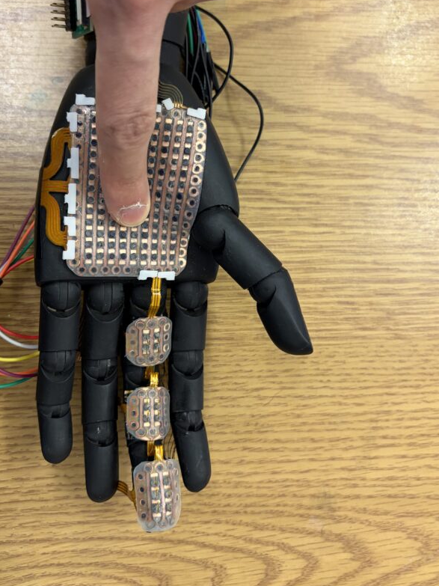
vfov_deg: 53.8
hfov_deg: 41.7
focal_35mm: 34
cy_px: 252
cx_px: 201
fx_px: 575
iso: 200
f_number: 1.6
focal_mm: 5.96
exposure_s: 1/60
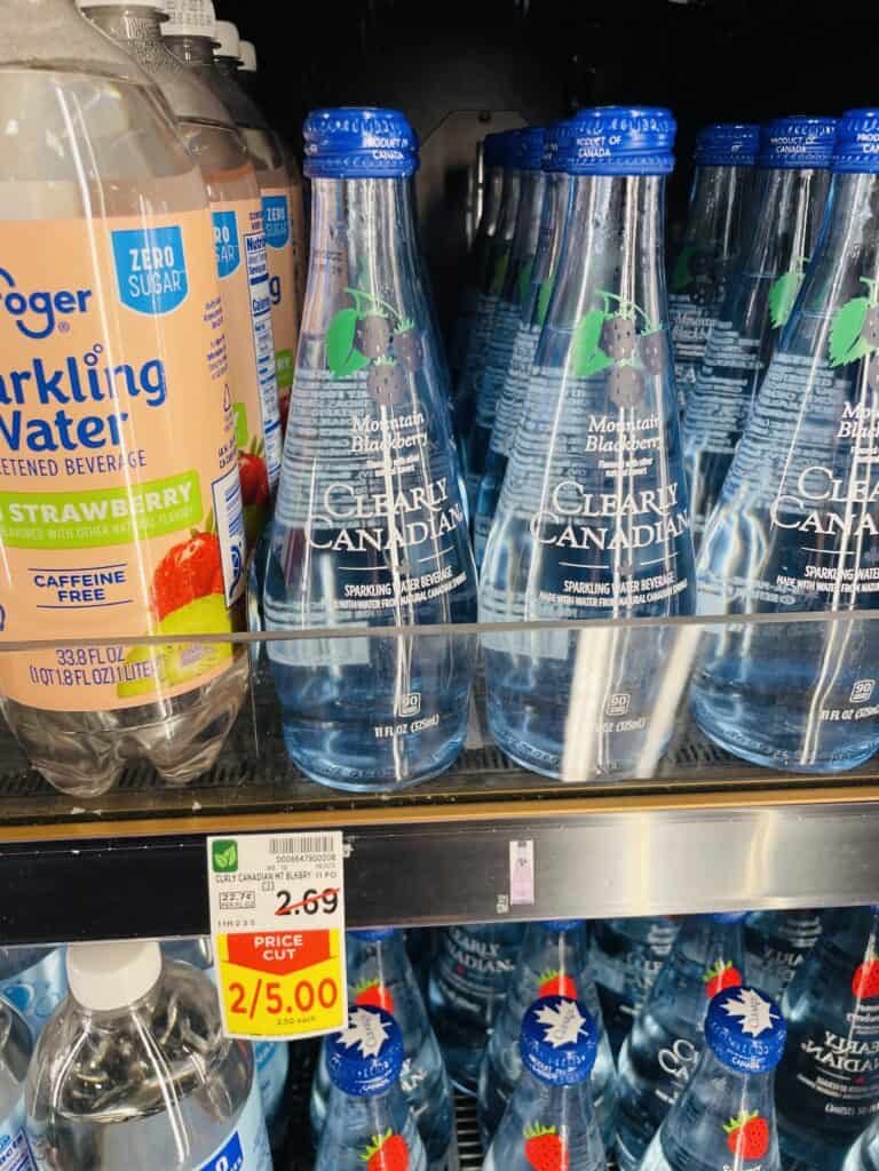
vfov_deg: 67.3
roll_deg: +1.0
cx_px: 440
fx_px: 880
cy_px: 586
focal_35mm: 26
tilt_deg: -18.0
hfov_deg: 53.1
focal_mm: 4.2
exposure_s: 1/121
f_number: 1.6
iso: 64
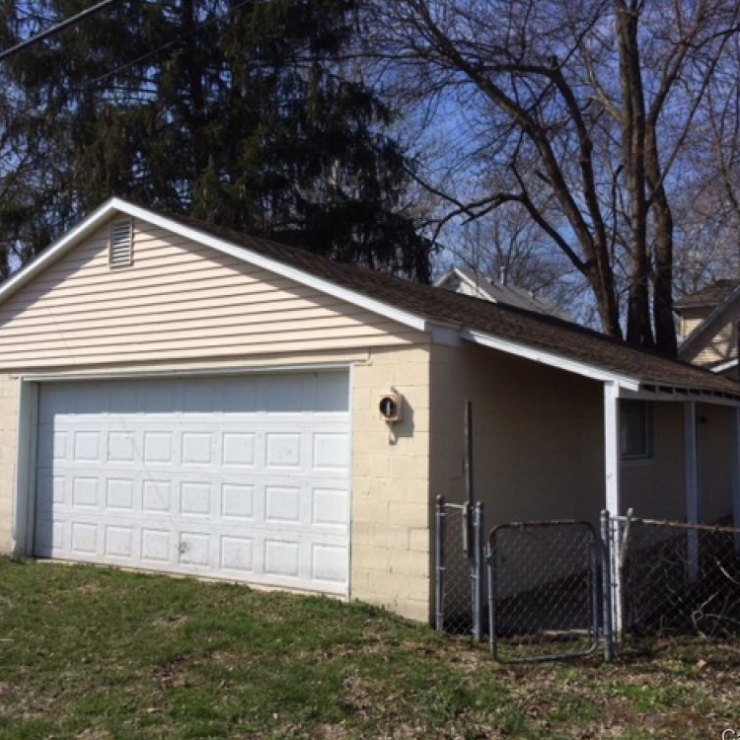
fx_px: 847
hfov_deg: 47.2
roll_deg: +0.8
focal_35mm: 35
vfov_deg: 47.2
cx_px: 377
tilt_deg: +4.2
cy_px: 374
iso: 32
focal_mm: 4.15
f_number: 2.2
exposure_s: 1/3731
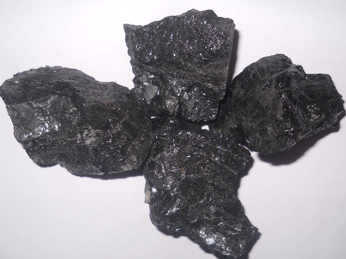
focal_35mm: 46
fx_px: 460
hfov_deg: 41.2
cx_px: 173
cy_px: 127
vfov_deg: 31.5
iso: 80
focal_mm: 6.72
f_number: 5.5
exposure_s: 1/30
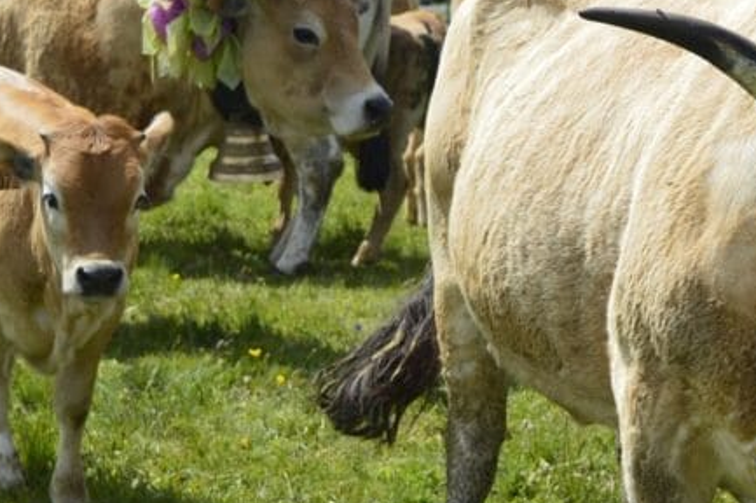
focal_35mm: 124
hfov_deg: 16.3
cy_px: 170
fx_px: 2606
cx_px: 698
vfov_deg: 11.0
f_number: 6.3
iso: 200
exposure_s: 1/640
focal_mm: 35
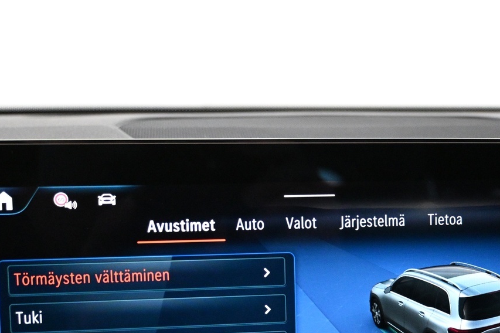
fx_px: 811
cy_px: 271
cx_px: 314
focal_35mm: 58
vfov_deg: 22.8
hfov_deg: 34.1
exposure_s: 1/100
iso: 4000
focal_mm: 20.5
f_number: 3.8
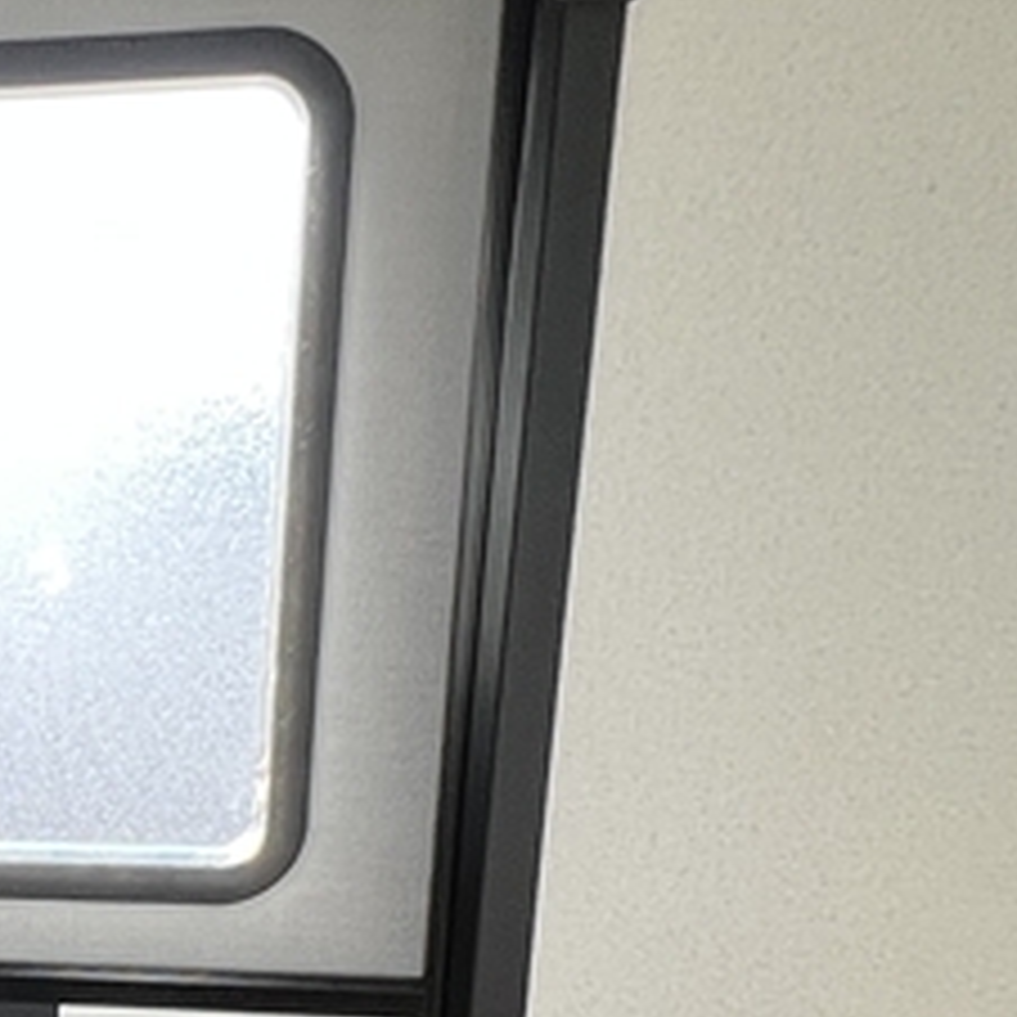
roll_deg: +3.0
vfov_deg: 26.8
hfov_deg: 24.0
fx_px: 2028
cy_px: 981
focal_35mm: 61
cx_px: -378
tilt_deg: -14.9
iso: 64
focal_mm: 1.57
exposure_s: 1/99
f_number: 1.8
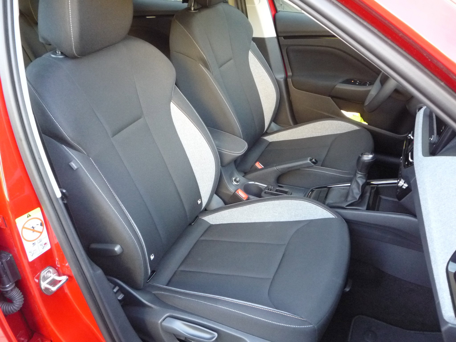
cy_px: 171
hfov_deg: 60.0
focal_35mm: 30
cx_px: 228
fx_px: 395
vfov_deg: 46.8
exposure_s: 1/20
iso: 400
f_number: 3.3
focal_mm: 5.2
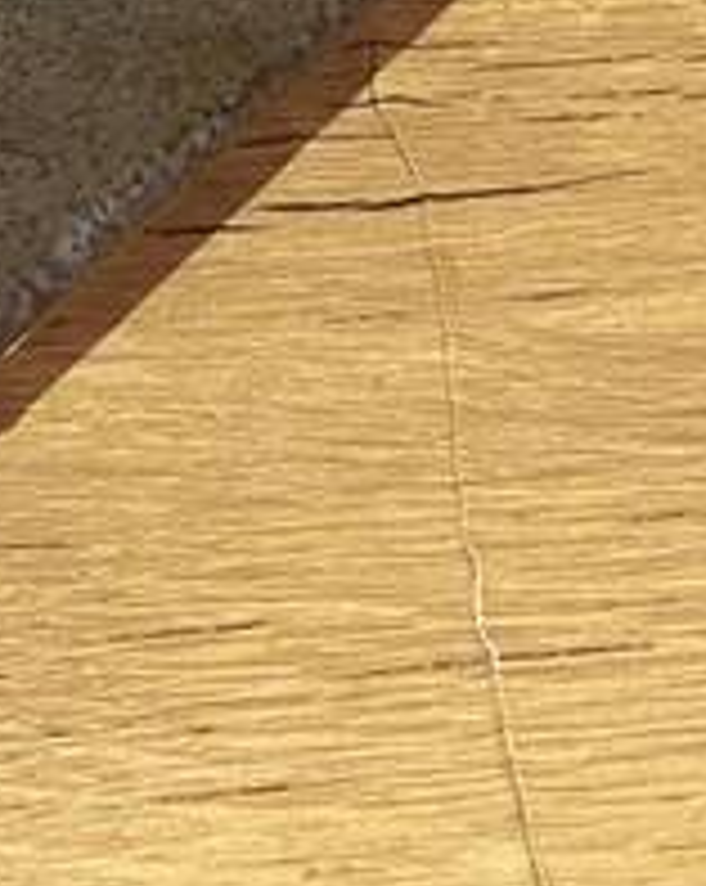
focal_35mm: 91
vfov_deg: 19.5
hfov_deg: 16.4
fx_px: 2382
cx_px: -58
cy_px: -254
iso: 800
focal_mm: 5.1
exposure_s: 1/30
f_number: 1.6
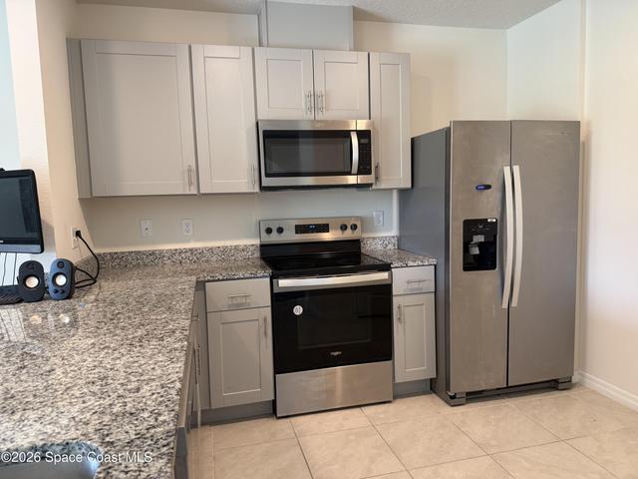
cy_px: 240
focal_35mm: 24
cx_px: 319
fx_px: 442
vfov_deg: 56.8
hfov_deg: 71.6
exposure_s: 1/60
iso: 160
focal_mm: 6.76
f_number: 1.78
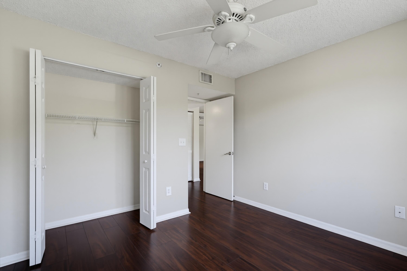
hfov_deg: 96.8
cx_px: 204
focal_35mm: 16
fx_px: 181
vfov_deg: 73.7
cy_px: 136
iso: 800
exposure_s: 1/80
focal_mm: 16
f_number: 4.5
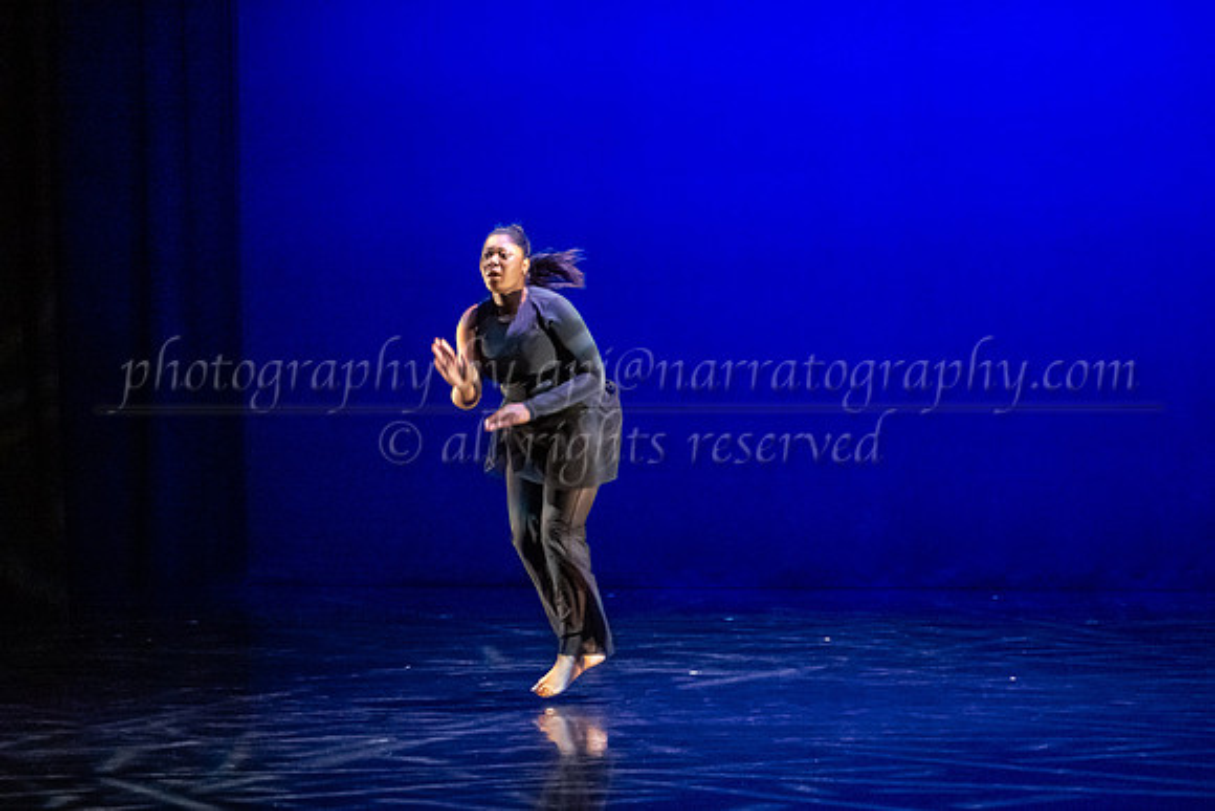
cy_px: 379
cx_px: 725
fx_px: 2820
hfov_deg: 24.3
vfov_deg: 16.4
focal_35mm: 84
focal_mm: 70
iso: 6400
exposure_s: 1/250
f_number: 2.8
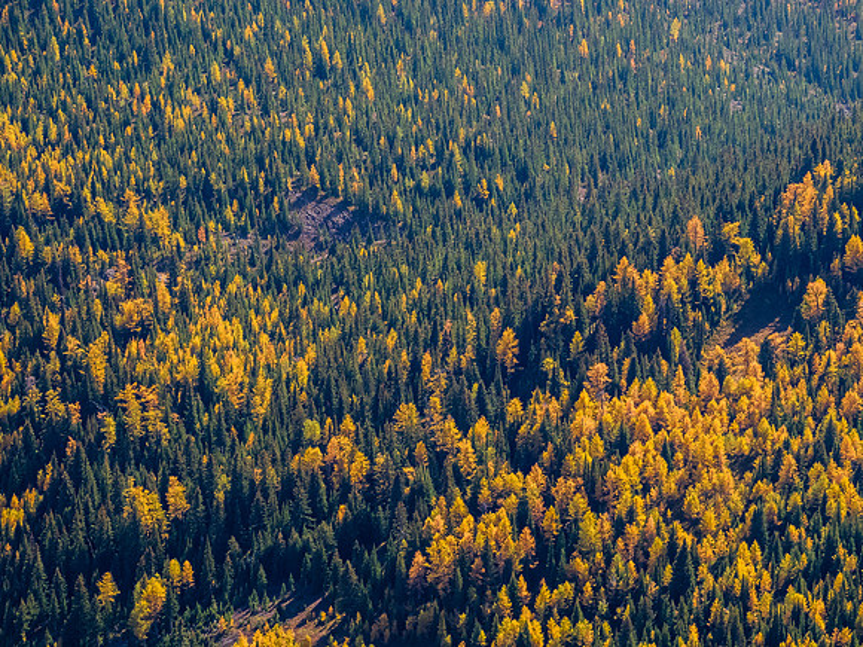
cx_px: 432
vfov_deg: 7.1
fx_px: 5235
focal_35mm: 210
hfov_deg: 9.4
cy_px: 324
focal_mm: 105
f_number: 8
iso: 1000
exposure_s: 1/250
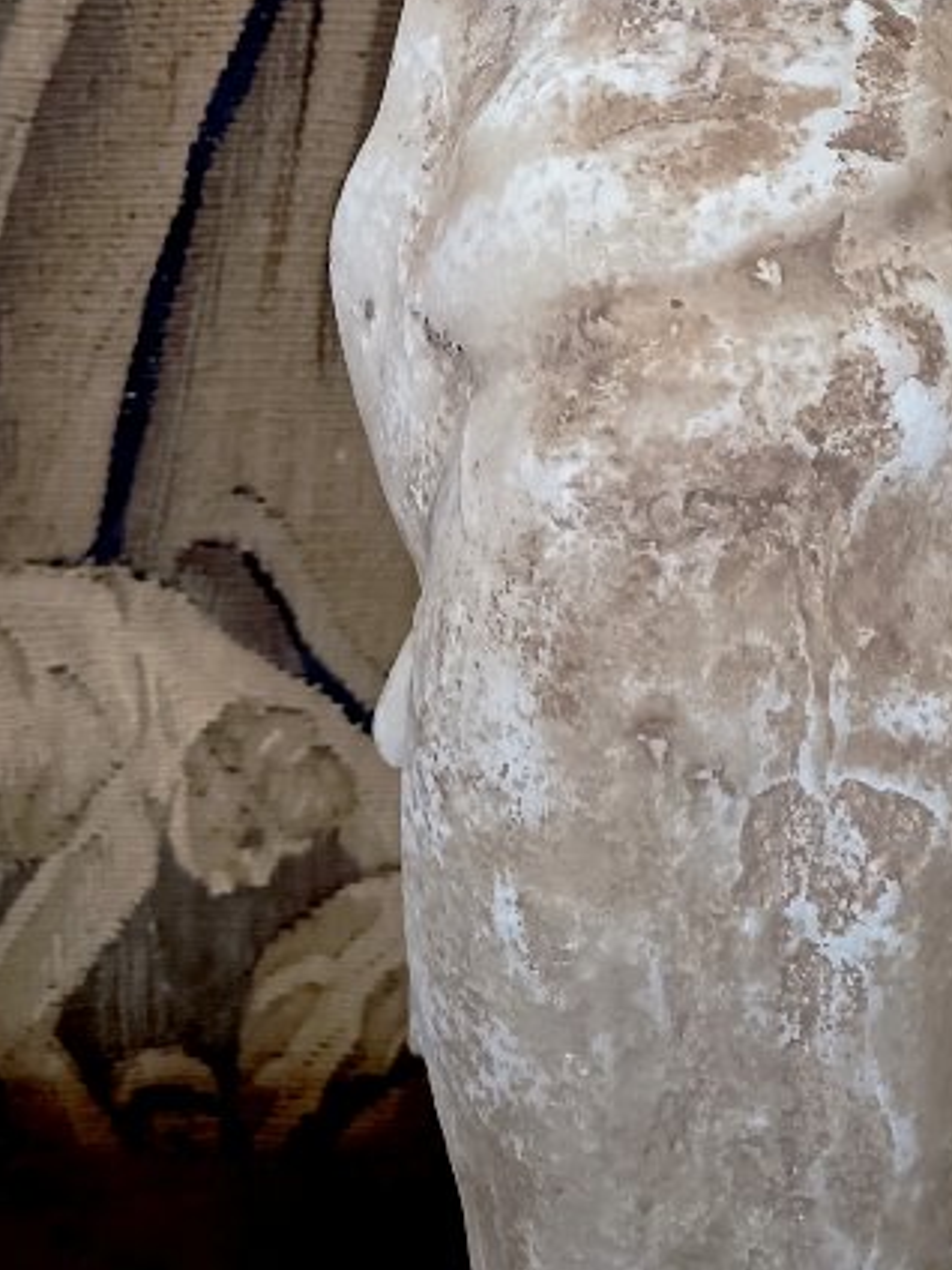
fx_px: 2493
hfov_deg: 21.4
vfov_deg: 27.0
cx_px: 739
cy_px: 3
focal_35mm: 68
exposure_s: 1/16.7
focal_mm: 5.24
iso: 3057
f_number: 1.7
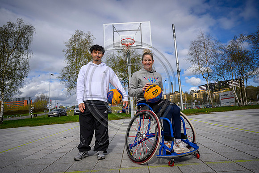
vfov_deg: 53.2
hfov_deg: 73.7
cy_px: 86
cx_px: 130
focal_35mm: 24
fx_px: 173
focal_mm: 24
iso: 500
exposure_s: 1/5000
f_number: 5.6
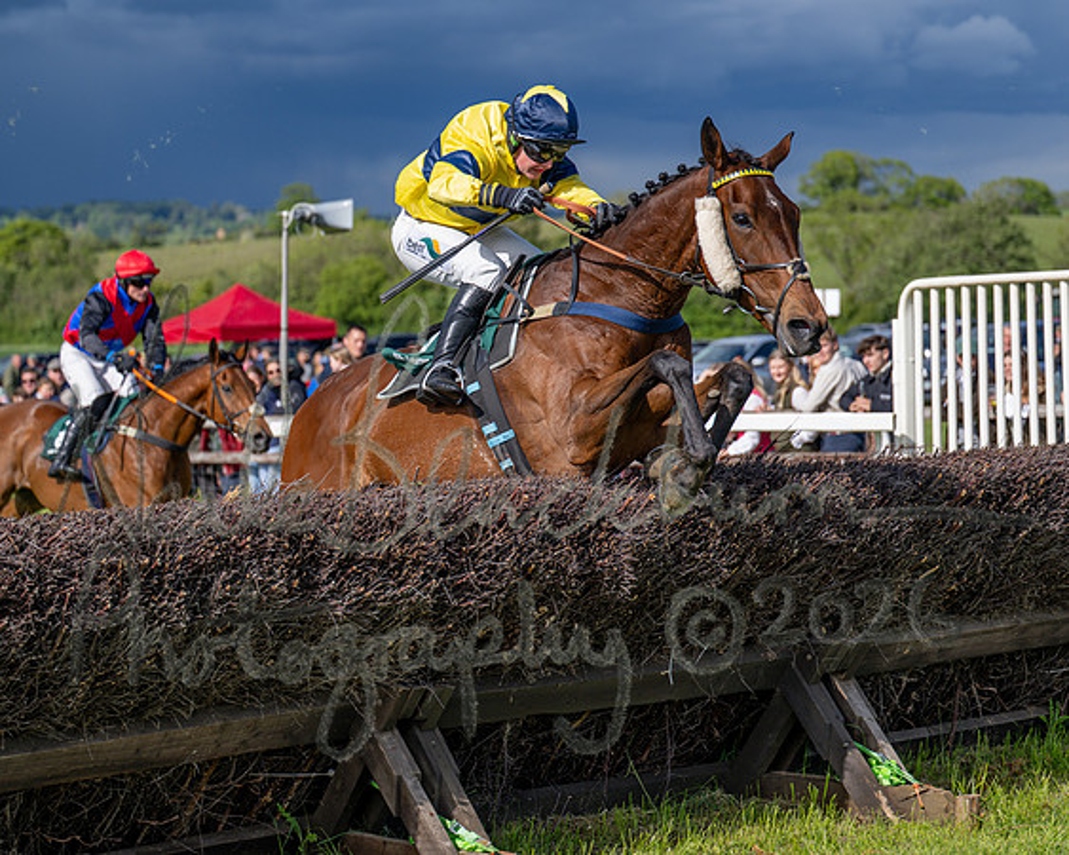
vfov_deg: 15.9
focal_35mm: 97
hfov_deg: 19.8
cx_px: 508
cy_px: 399
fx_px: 3061
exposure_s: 1/2000
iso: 100
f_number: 2.8
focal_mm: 70
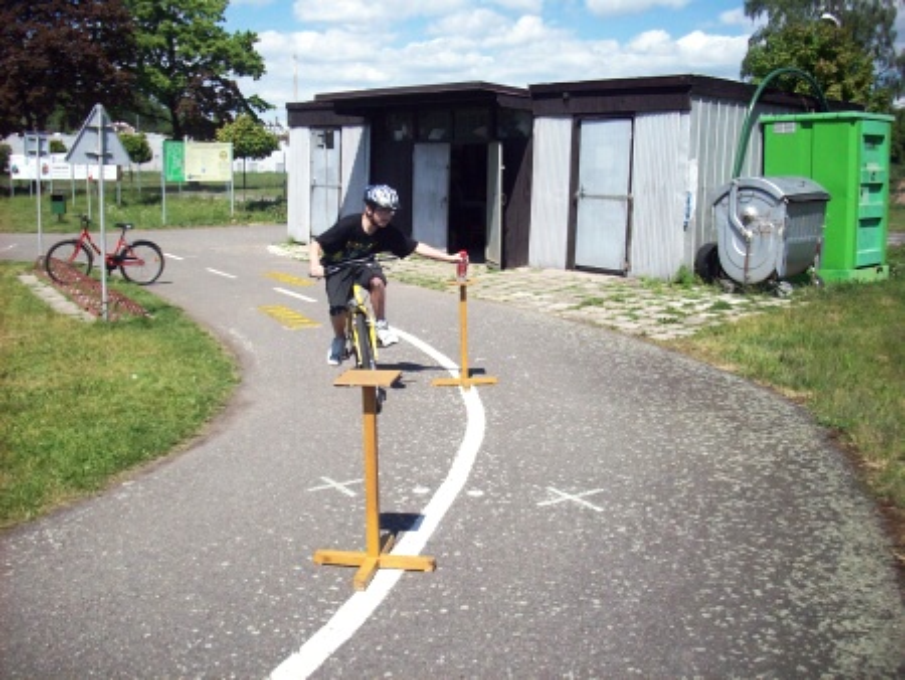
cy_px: 340
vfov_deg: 38.7
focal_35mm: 37
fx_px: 968
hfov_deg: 50.1
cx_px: 452
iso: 80
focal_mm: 6.2
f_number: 5.6
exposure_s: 1/370
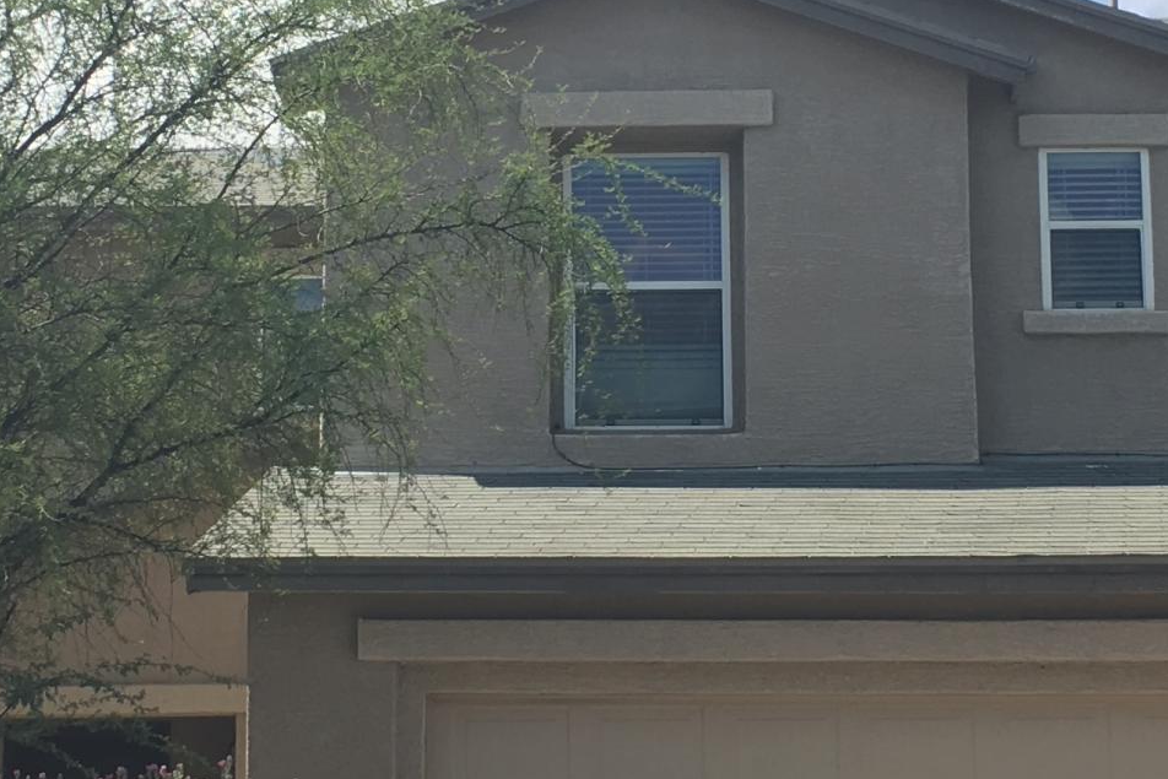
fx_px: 3082
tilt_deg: +12.5
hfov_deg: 21.5
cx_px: 580
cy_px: 277
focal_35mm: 95
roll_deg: +0.3
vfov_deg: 14.4
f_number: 2.2
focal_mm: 4.15
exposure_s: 1/699
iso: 25
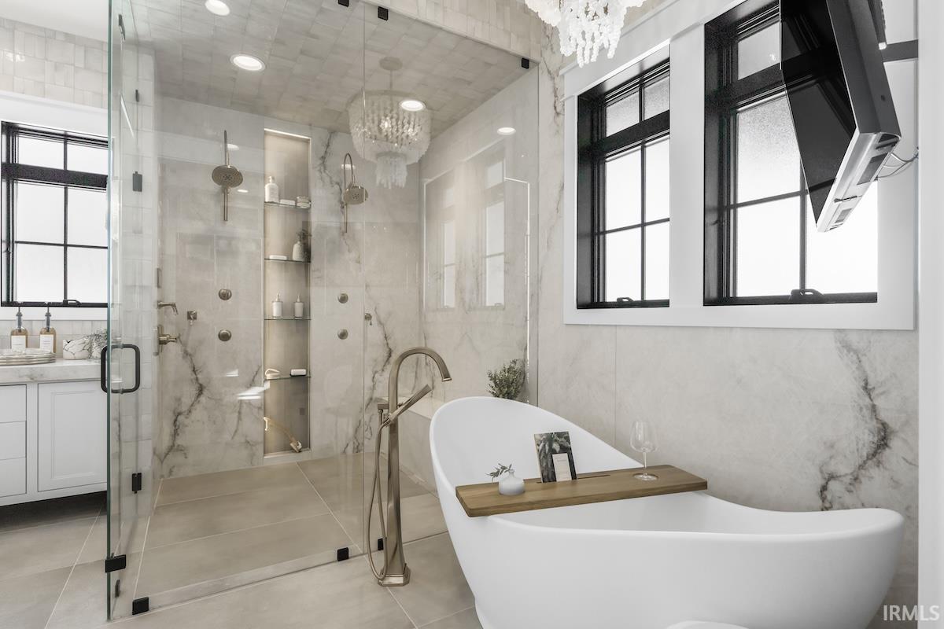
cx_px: 472
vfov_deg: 67.4
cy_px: 314
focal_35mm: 18
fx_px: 472
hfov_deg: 90.0
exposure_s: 1/500
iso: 800
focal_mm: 12
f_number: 4
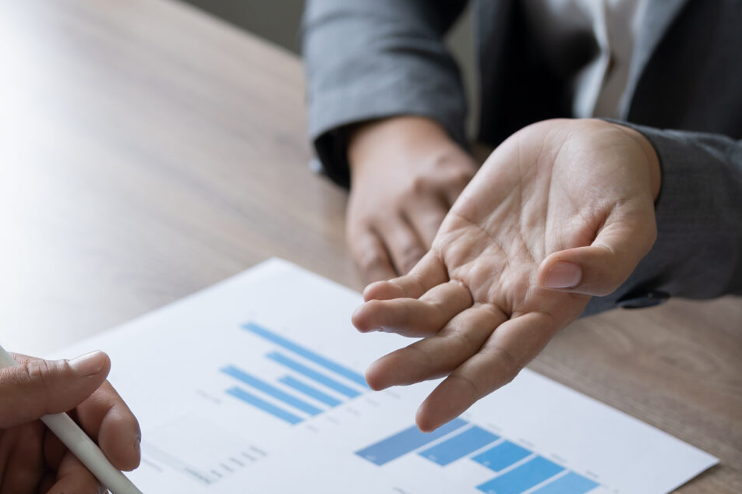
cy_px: 644
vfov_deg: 11.8
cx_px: 292
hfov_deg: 18.1
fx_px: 2328
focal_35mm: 113
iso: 100
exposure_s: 1/100
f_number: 2.8
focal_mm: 42
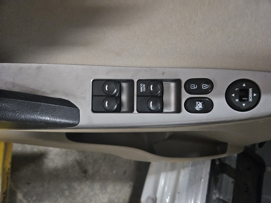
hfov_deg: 73.9
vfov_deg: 58.9
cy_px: 102
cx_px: 136
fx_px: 180
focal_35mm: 23
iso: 1000
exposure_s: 1/24
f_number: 1.8
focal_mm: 5.4
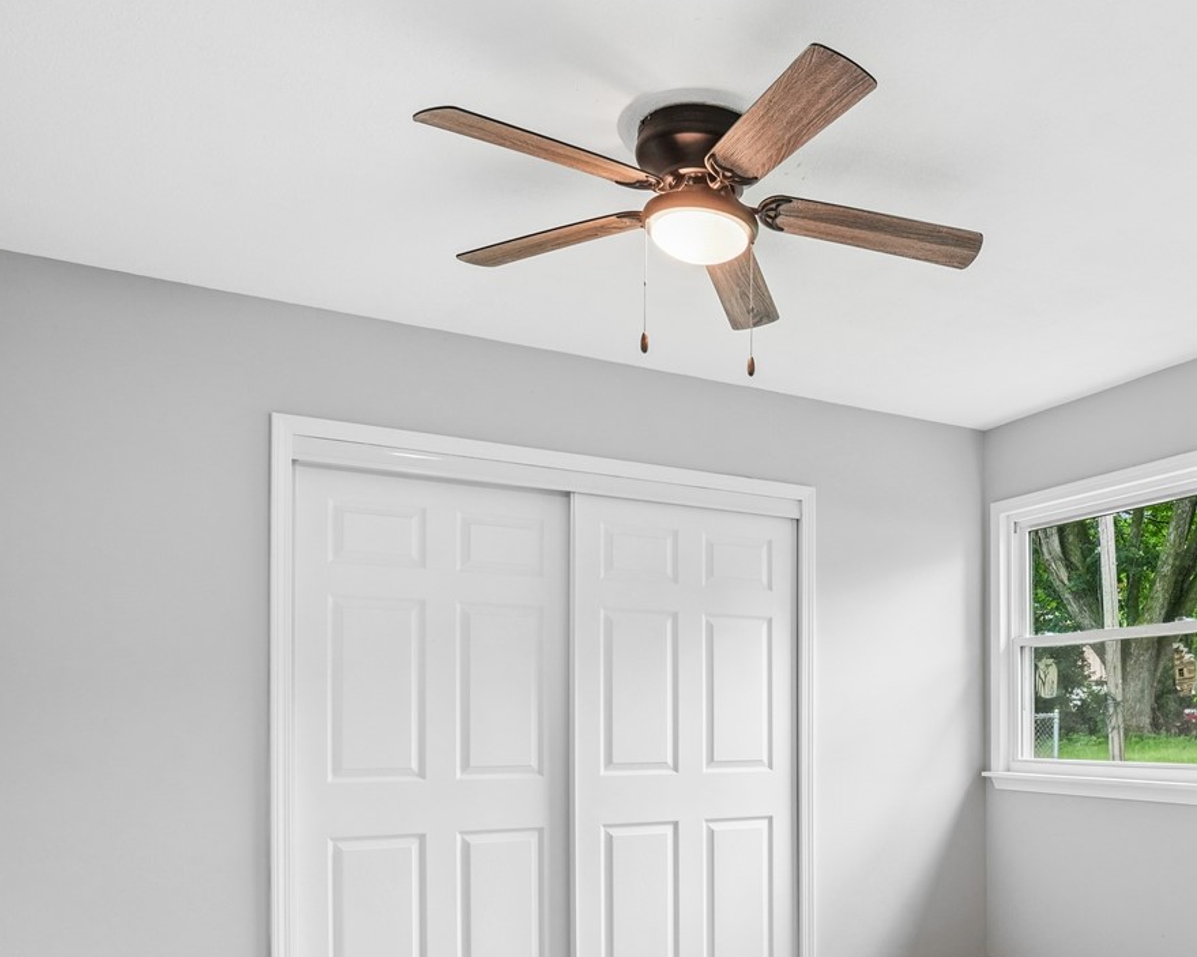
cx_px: 899
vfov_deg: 48.5
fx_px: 1027
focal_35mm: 29
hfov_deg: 57.4
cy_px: 687
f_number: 8
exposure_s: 1/20
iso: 500
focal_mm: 16
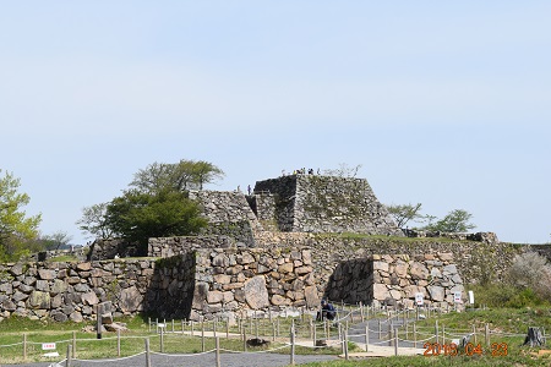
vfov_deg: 21.2
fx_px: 979
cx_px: 269
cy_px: 184
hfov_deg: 31.4
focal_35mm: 64
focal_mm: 40
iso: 200
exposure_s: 1/400
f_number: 10
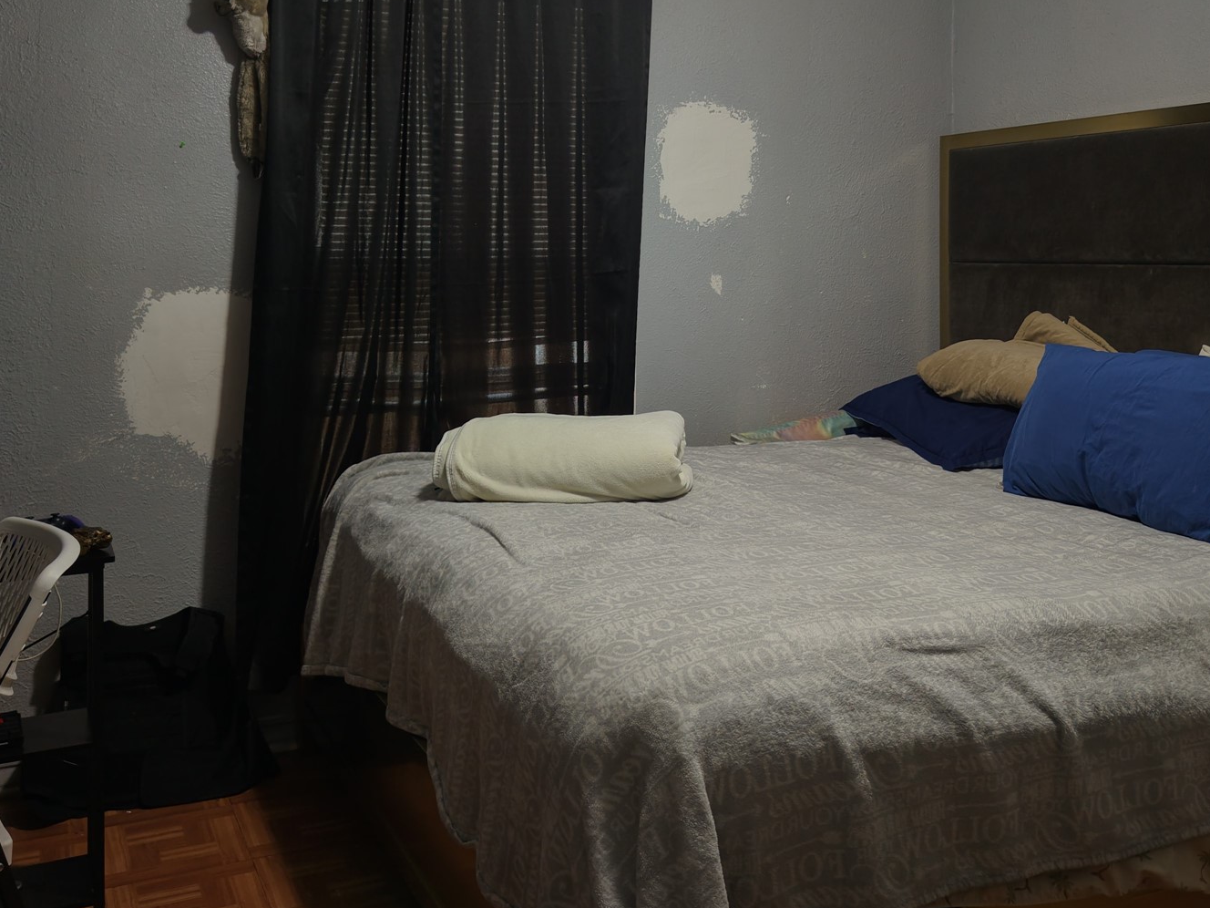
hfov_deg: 50.1
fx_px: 1293
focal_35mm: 37
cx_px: 596
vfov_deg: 37.8
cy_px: 243
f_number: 1.8
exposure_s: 1/40
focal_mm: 8.67
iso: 400
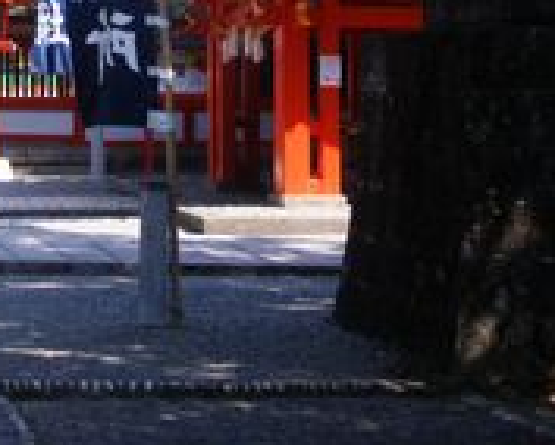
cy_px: -138
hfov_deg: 15.3
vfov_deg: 12.3
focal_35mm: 122
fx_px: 2006
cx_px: -91
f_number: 10
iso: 800
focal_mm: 24
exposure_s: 1/125
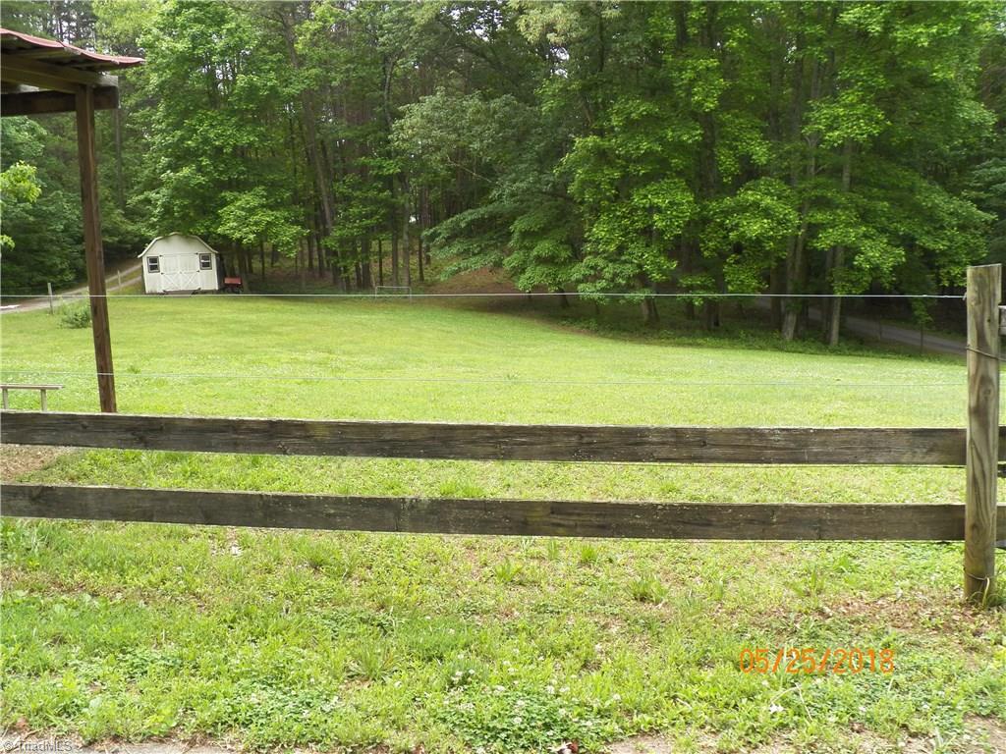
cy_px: 377
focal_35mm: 28
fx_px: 814
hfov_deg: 63.4
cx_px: 503
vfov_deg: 49.7
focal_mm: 4.9
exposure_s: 1/160
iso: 125
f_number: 4
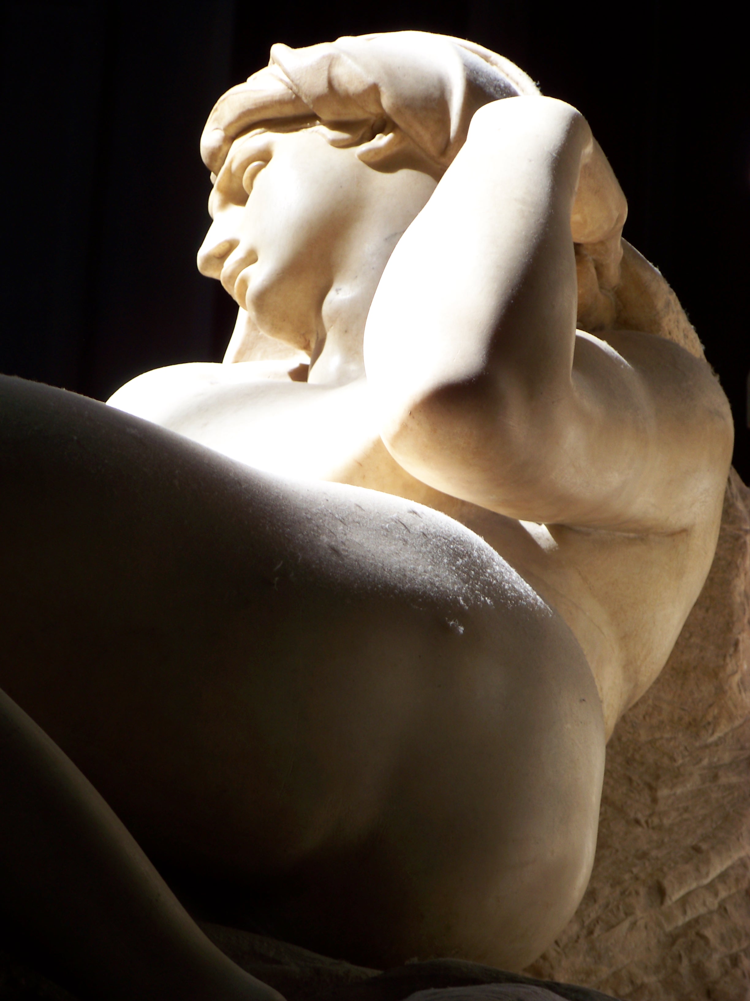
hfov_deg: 6.0
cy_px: 500
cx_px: 375
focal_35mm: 247
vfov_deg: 8.0
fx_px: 7135
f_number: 3.6
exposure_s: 1/80
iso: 64
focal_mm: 39.8
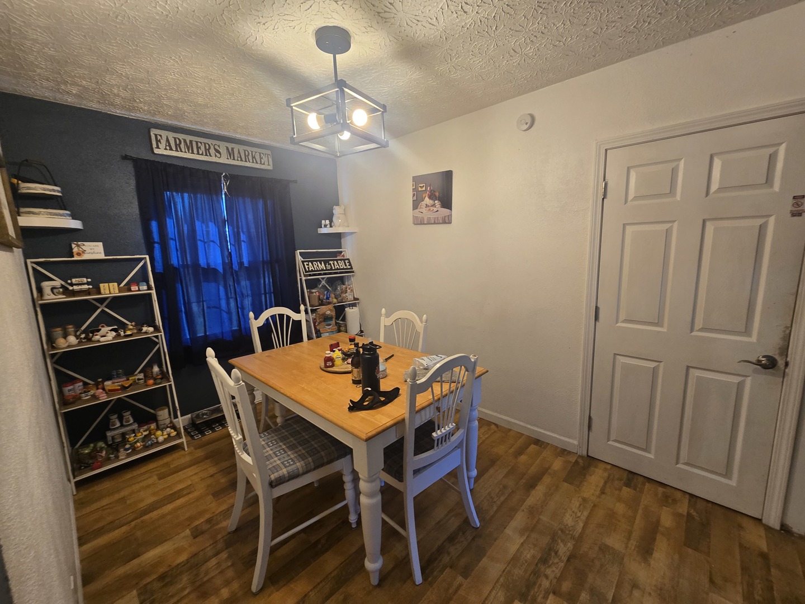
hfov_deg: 106.2
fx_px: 302
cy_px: 302
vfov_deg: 89.9
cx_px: 402
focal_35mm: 13
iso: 125
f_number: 2.2
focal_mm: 2.2
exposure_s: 1/60
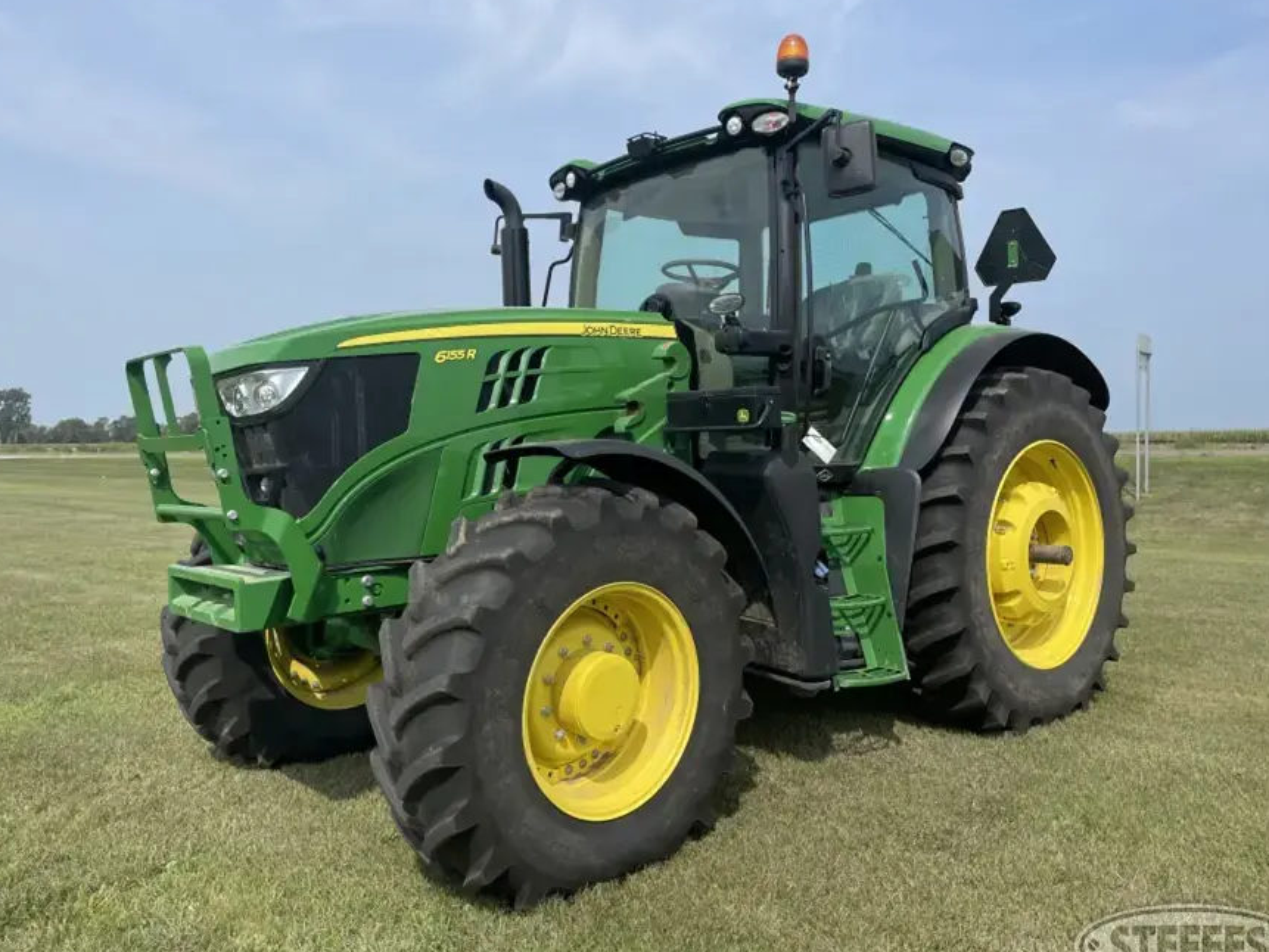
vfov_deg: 48.2
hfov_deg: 61.7
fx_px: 1063
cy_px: 475
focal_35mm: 29
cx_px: 628
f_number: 1.6
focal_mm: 4.2
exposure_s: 1/3205
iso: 32
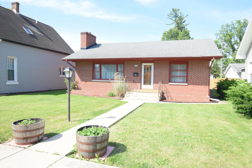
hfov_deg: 77.3
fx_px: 157
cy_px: 84
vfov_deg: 56.1
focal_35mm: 22
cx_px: 126
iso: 200
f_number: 6.3
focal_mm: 15
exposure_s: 1/250
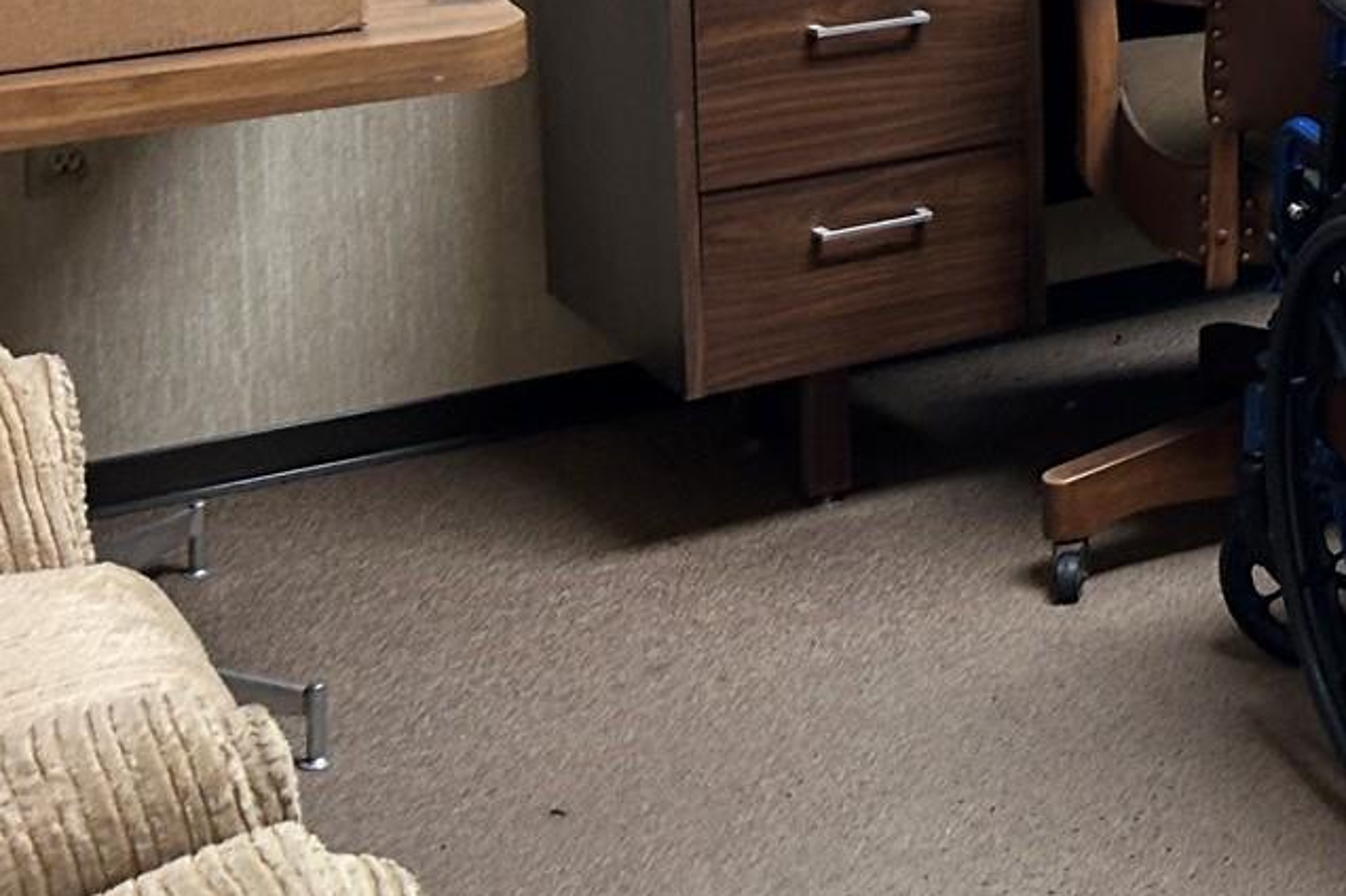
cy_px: -414
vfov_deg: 14.7
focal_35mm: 87
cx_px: 1959
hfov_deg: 20.4
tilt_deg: -6.5
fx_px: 3251
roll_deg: -0.8
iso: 64
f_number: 1.5
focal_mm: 5.7
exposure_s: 1/60
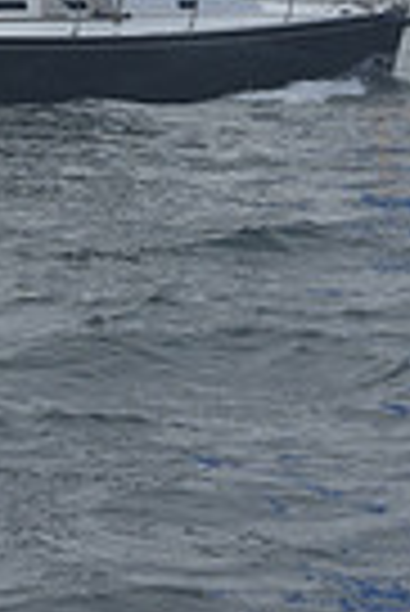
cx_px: 133
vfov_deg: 6.7
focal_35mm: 299
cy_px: -544
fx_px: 5095
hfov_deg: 4.6
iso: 250
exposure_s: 1/800
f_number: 11
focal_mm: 70
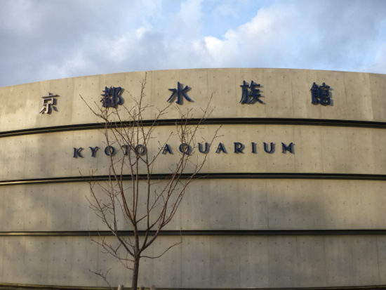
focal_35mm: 24
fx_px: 268
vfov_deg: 56.9
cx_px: 193
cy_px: 145
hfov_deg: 71.6
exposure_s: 1/200
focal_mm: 4.3
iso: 100
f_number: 4
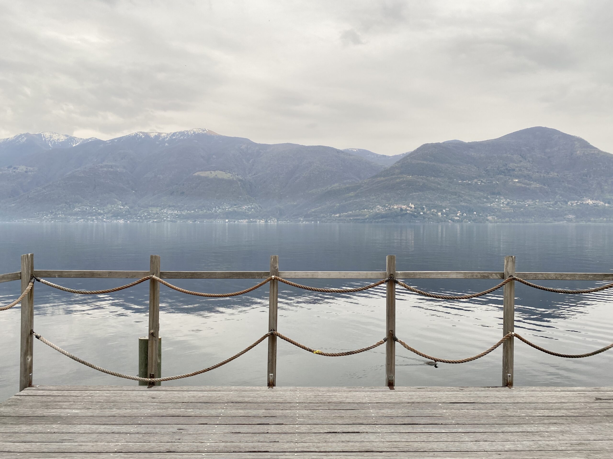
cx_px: 306
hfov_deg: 67.3
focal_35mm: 26
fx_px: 460
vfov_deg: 53.1
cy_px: 230
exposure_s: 1/122
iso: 32
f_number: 1.8
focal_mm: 4.25
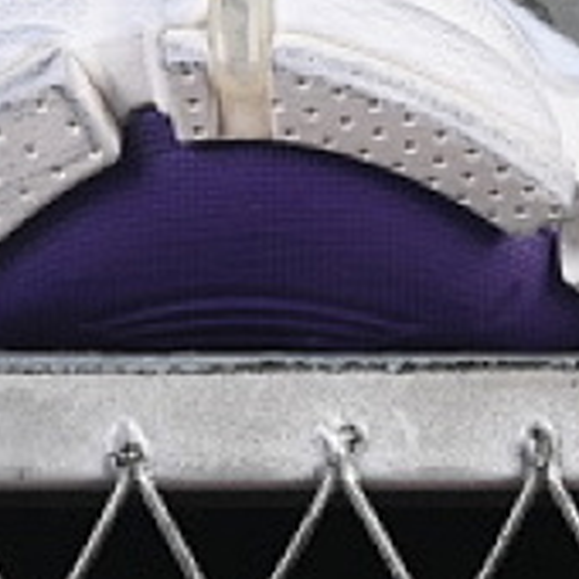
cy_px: -405
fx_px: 7683
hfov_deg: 4.3
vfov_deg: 4.3
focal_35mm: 406
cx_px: -160
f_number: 7.1
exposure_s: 1/60
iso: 160
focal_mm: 50
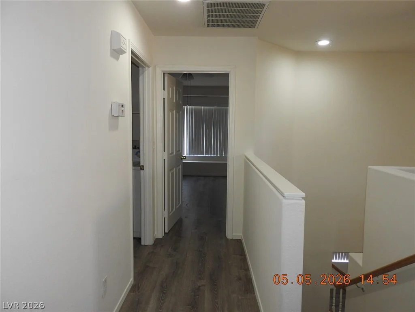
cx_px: 208
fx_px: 288
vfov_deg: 56.8
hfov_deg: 71.6
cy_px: 156
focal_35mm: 24
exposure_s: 1/30
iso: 200
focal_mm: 4.3
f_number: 3.3
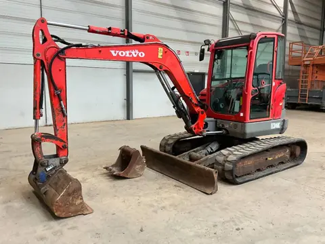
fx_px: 272
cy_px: 122
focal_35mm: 29
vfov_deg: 48.2
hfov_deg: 61.7
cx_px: 162
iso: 125
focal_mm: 3
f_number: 1.8
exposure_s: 1/60
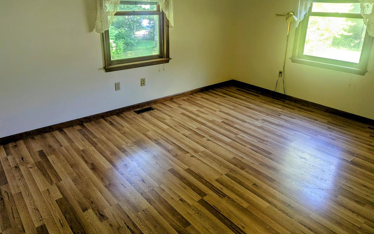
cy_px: 93
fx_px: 265
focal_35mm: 26
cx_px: 186
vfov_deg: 47.3
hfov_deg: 70.4
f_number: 1.85
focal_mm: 6.81
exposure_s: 1/24
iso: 39
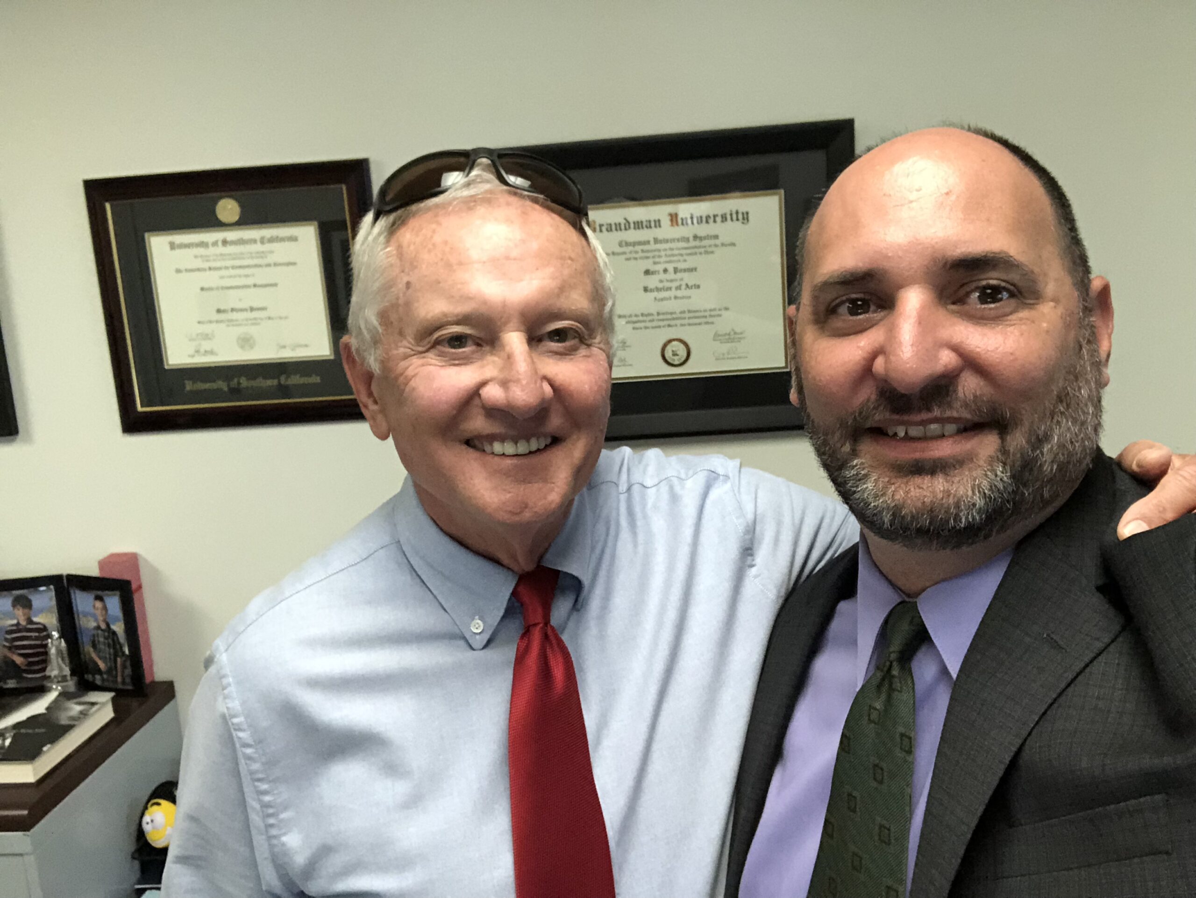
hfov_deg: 56.8
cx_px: 598
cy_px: 449
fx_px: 1106
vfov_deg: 44.2
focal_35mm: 32
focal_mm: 2.87
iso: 400
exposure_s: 1/60
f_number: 2.2
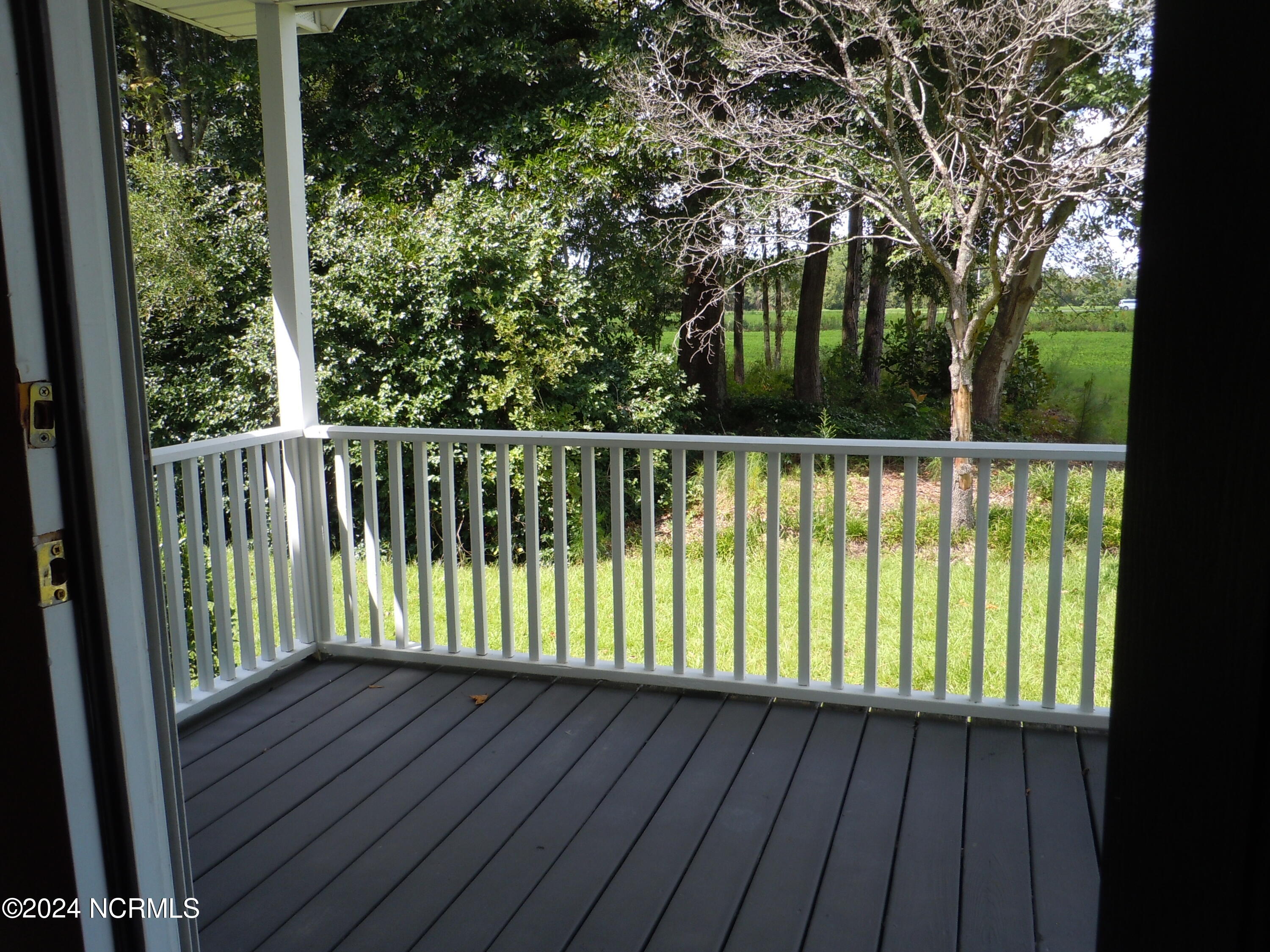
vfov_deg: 49.7
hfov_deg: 63.4
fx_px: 1027
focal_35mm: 28
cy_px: 476
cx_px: 635
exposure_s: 1/250
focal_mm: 5
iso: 100
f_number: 3.7
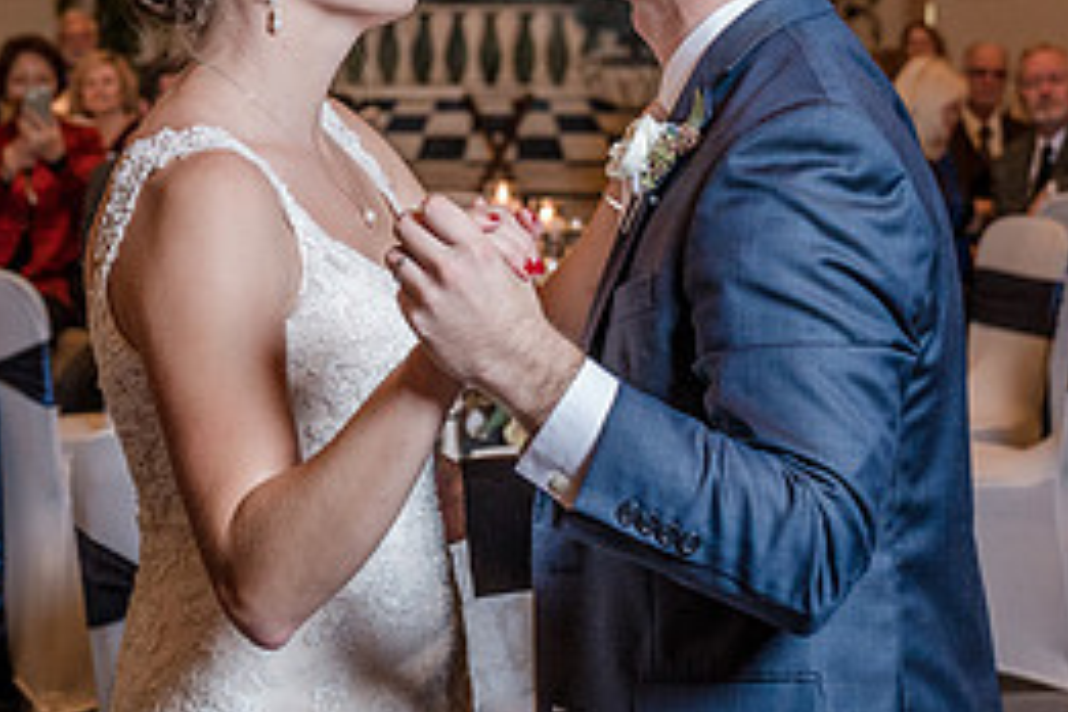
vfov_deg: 12.1
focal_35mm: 113
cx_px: 478
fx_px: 3352
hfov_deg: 18.1
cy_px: 111
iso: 2000
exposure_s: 1/100
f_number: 4
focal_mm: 45
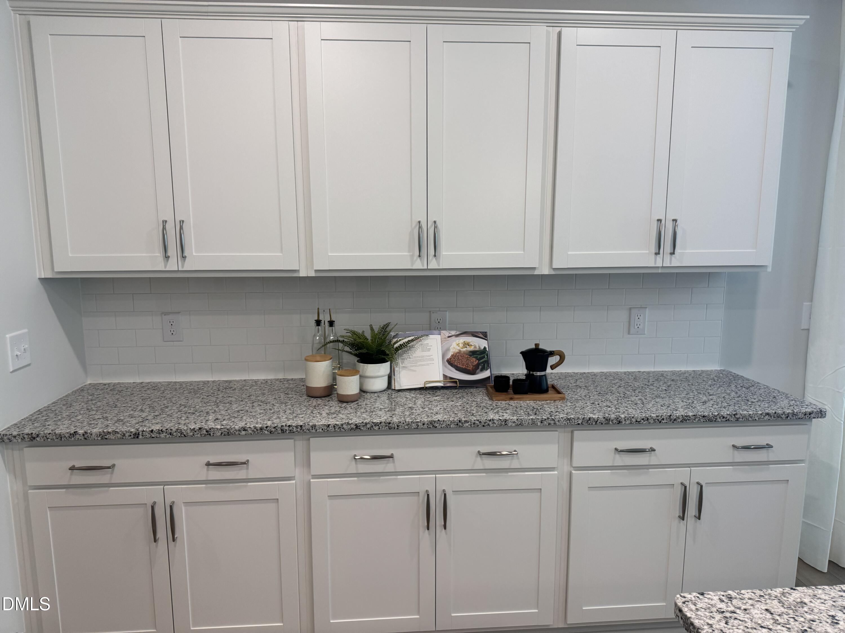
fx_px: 586
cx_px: 422
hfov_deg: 71.6
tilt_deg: -8.0
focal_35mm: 24
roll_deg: -1.2
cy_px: 316
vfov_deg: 56.8
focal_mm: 6.76
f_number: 1.78
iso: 160
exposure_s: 1/120
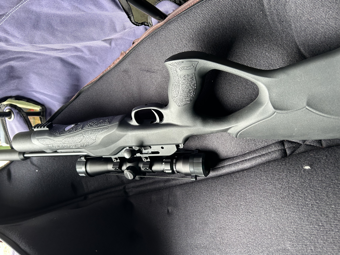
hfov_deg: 67.3
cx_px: 170
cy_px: 128
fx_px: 255
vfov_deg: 53.1
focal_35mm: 26
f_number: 1.5
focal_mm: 5.7
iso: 125
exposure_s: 1/114
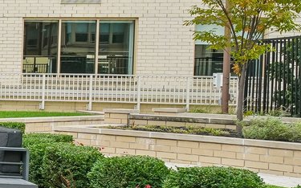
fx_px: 640
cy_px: 214
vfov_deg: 16.2
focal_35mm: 78
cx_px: -437
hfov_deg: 14.8
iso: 800
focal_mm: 14
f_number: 5.6
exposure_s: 1/320
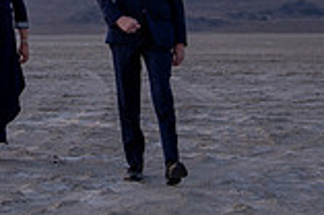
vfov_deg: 9.0
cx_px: -14
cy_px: -103
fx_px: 1329
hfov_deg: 13.7
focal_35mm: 148
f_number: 4
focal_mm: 40
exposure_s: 1/100
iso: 400
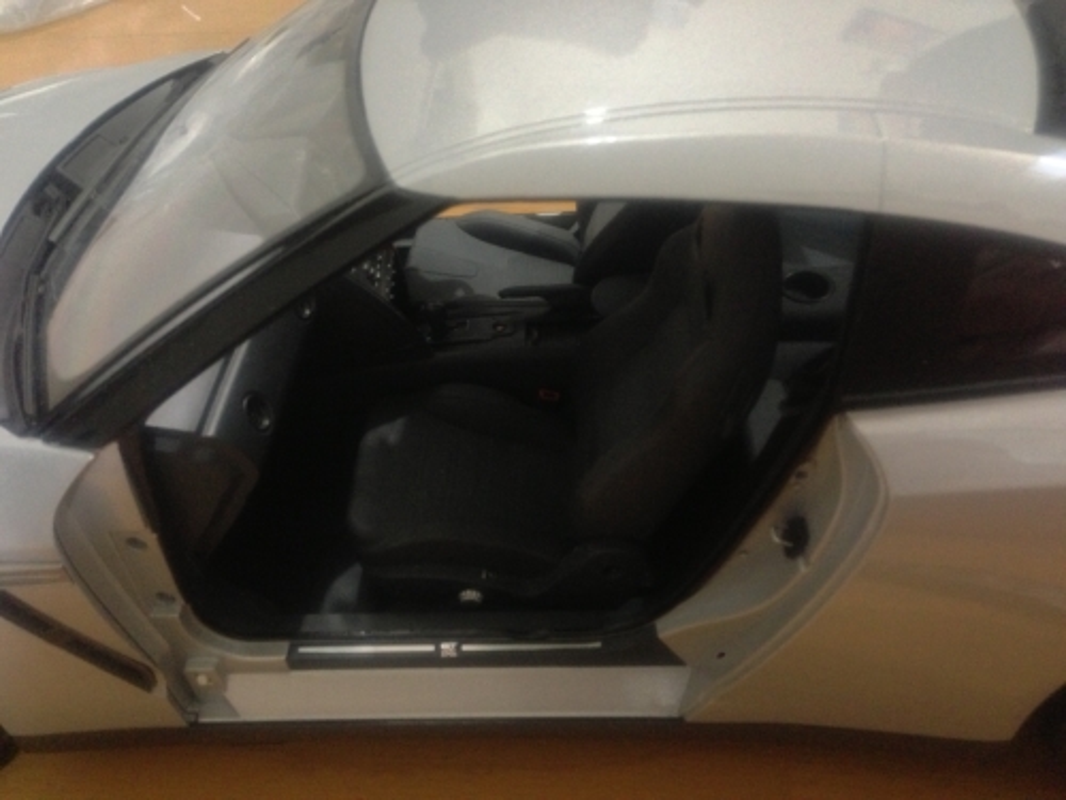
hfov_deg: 55.4
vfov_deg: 42.9
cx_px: 533
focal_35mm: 33
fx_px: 1016
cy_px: 400
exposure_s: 1/15
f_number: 2.4
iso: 800
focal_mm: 4.13
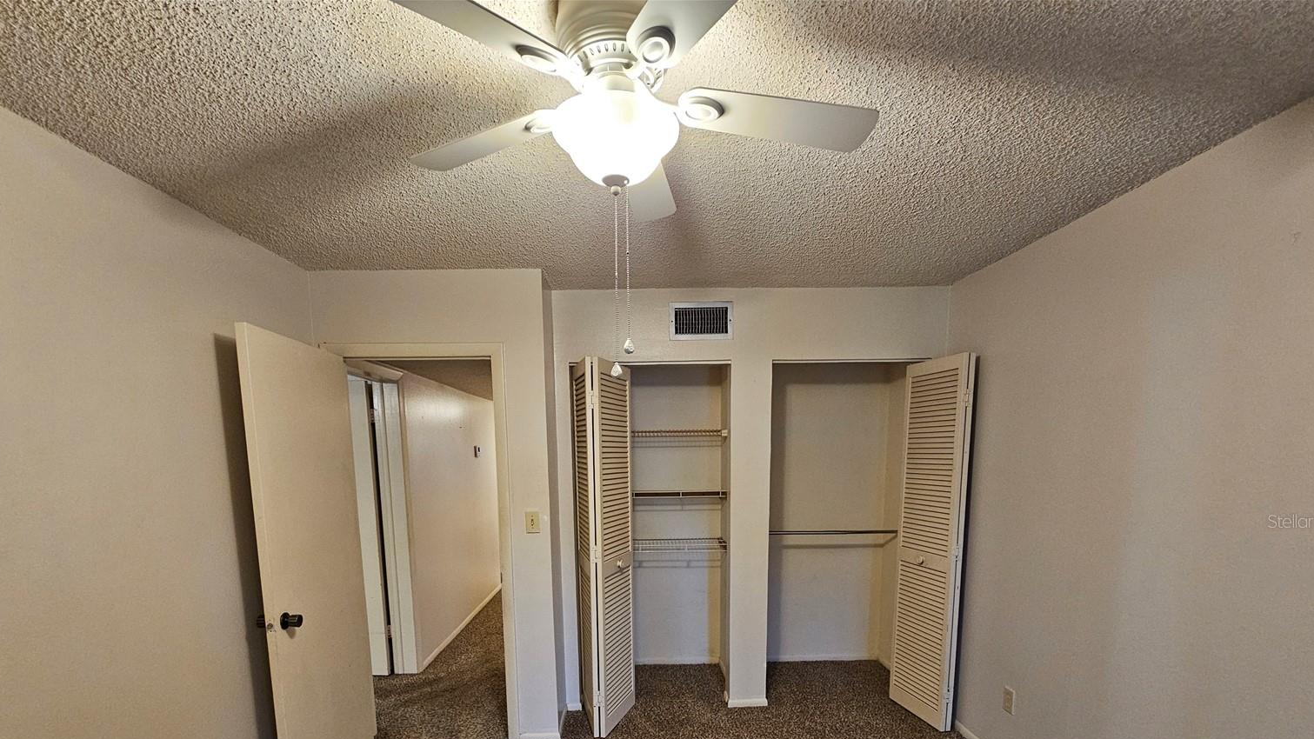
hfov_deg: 103.0
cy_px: 521
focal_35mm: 15
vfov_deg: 67.6
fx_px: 523
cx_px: 654
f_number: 2.2
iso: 320
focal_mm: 2.2
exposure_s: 1/40
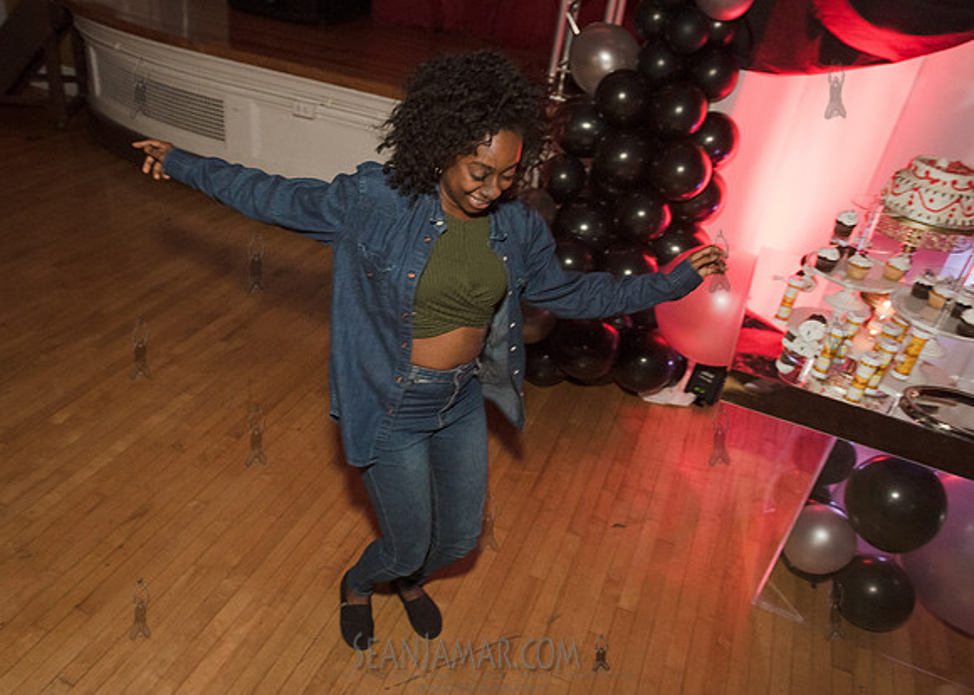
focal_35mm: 28
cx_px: 449
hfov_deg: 63.6
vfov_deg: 47.8
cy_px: 368
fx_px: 785
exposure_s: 1/250
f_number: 3.5
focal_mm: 24
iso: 2000
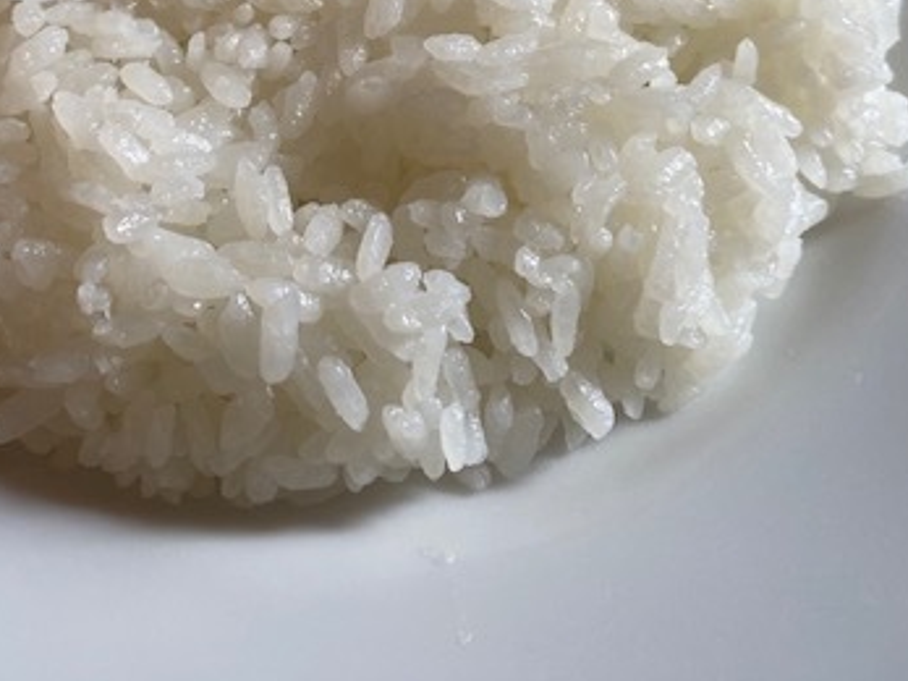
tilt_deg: -55.3
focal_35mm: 48
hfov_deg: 39.3
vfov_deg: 28.9
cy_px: 55
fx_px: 1259
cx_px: 319
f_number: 1.8
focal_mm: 4.25
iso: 100
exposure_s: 1/100
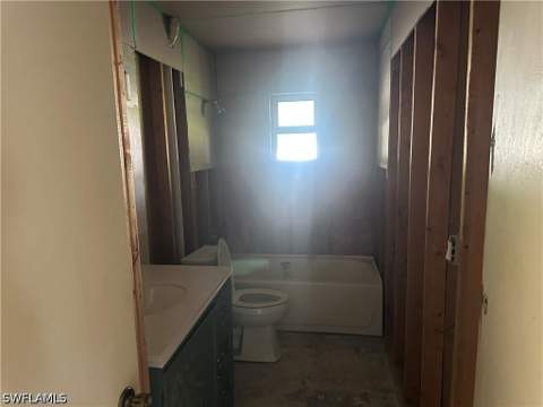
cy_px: 204
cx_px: 272
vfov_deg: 56.8
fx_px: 376
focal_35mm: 24
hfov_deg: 71.6
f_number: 1.78
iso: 800
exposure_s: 1/60
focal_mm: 6.86
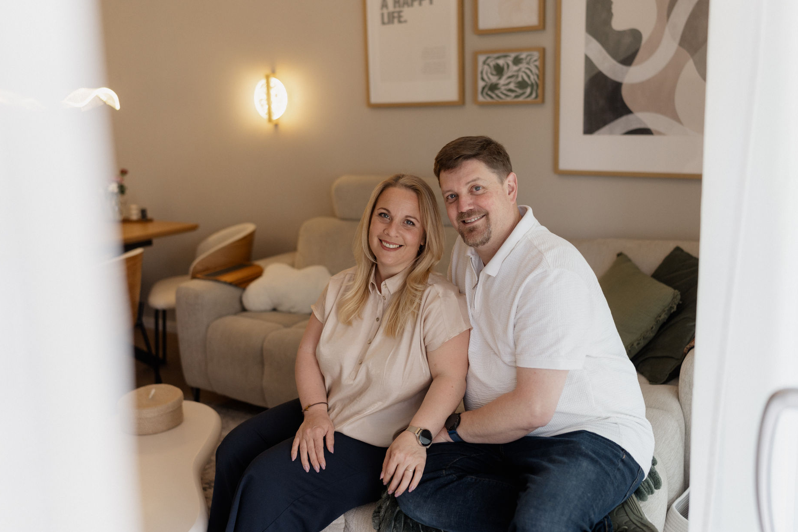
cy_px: 261
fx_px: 820
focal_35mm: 37
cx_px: 405
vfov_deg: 35.9
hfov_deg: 51.9
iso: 320
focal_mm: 35
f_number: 1.6
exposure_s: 1/500
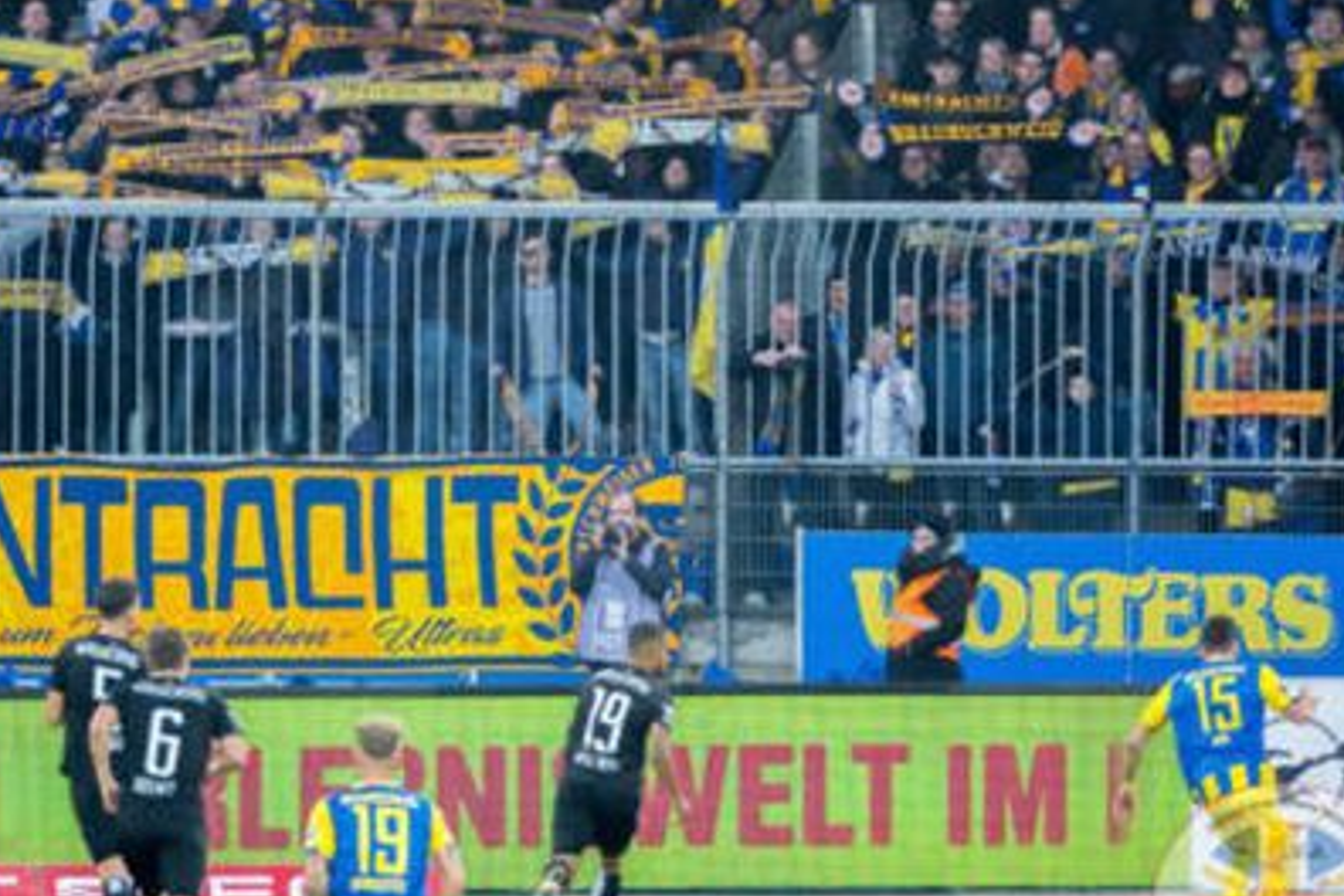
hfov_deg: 2.4
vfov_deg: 1.6
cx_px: 489
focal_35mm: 862
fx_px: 32179
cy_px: 443
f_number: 4
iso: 800
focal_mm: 220
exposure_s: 1/320
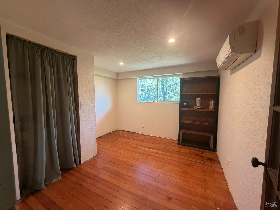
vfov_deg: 85.7
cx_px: 140
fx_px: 113
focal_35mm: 14
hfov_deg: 102.1
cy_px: 105
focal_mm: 2.22
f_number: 2.2
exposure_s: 1/60
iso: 250
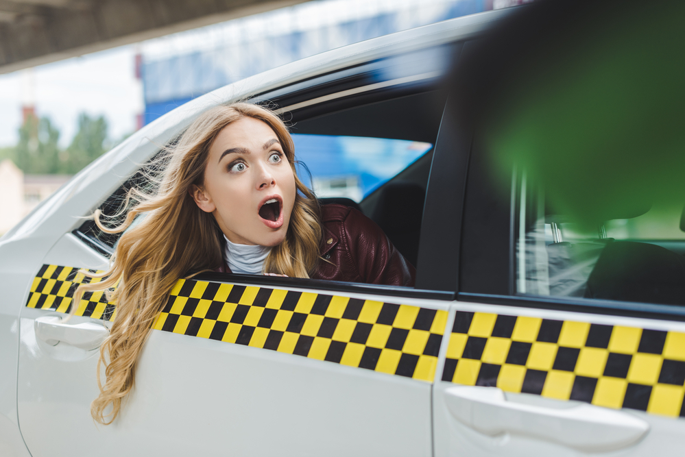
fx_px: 952
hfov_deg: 39.6
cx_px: 342
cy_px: 228
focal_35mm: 50
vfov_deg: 27.0
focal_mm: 50
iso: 125
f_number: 2.8
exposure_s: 1/200
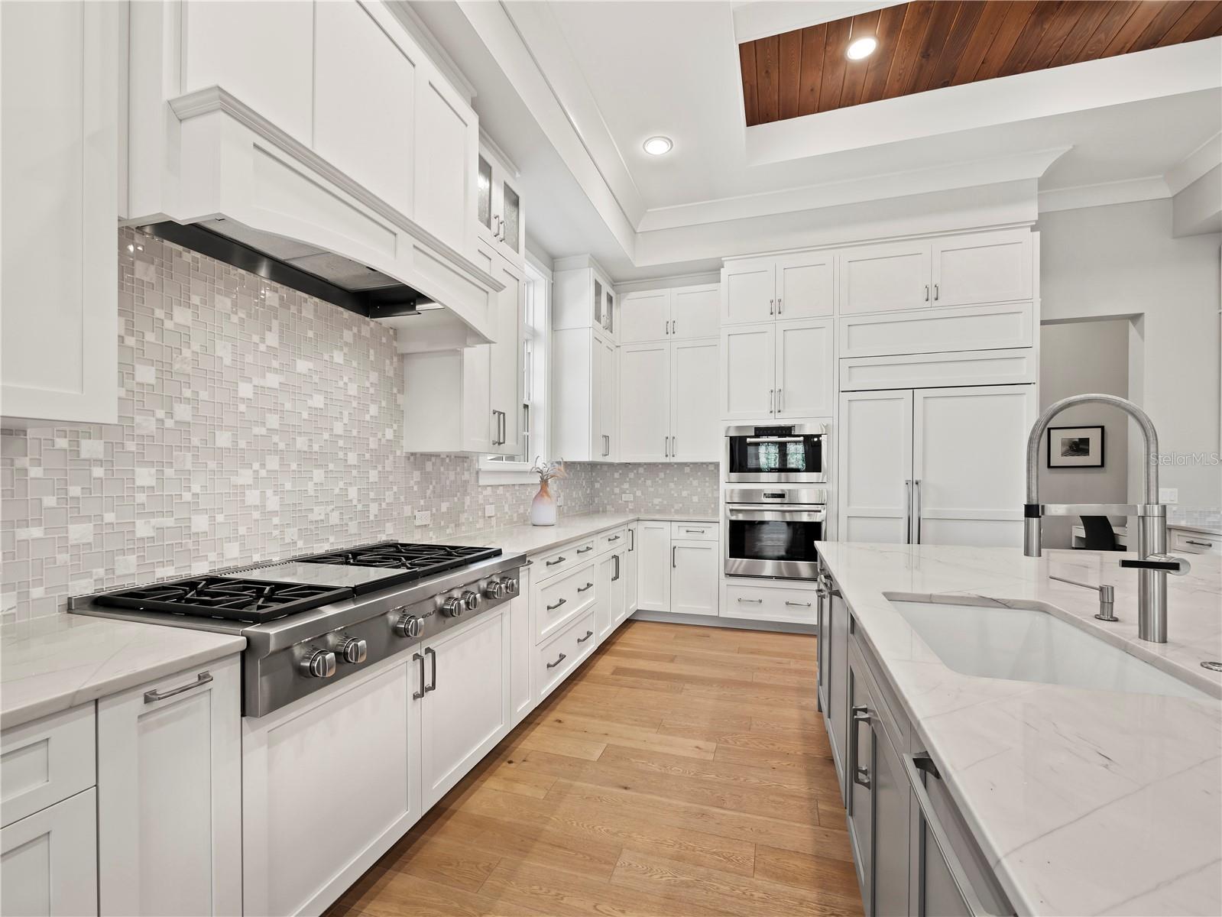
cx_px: 611
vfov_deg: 85.7
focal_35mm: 14
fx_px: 494
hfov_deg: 102.1
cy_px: 458
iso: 400
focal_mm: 7
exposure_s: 1/5
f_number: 7.1
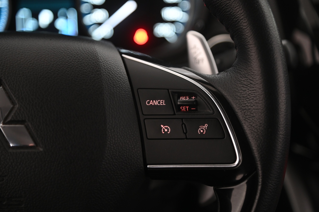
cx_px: 160
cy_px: 106
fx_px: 1062
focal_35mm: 120
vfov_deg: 11.4
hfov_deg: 17.1
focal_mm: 120
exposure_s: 1/15
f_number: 4
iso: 2000
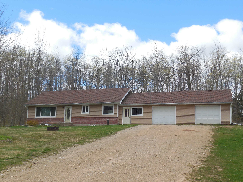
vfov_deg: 32.9
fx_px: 309
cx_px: 122
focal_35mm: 44
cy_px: 91
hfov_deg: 42.9
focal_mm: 7.8
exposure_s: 1/640
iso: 125
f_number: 4.5
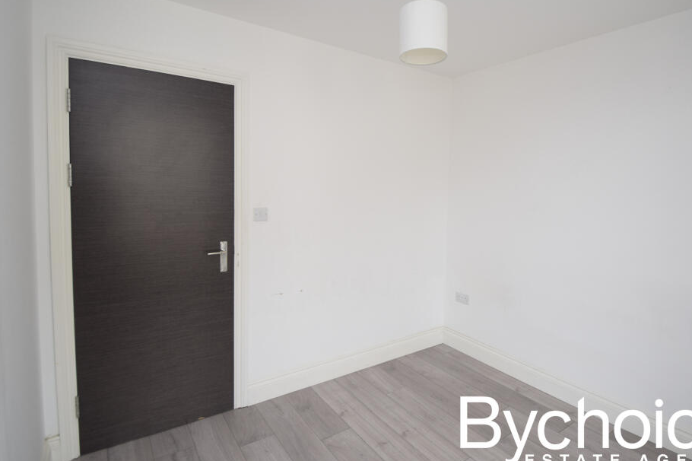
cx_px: 369
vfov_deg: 67.3
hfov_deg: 89.9
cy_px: 224
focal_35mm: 18
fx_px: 346
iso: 400
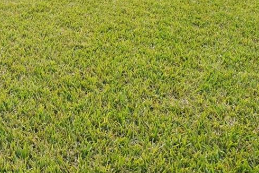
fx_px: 352
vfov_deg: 22.6
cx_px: -82
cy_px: -85
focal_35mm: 49
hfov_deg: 31.0
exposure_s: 1/640
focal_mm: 10
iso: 400
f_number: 8
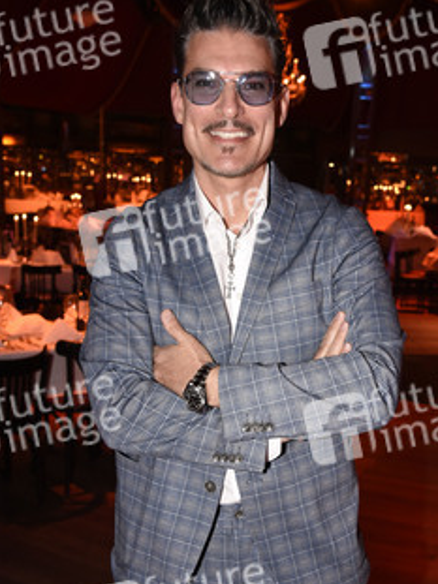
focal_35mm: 47
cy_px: 327
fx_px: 793
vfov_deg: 40.4
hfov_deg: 30.9
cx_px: 229
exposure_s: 1/60
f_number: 6.3
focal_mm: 38
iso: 2500
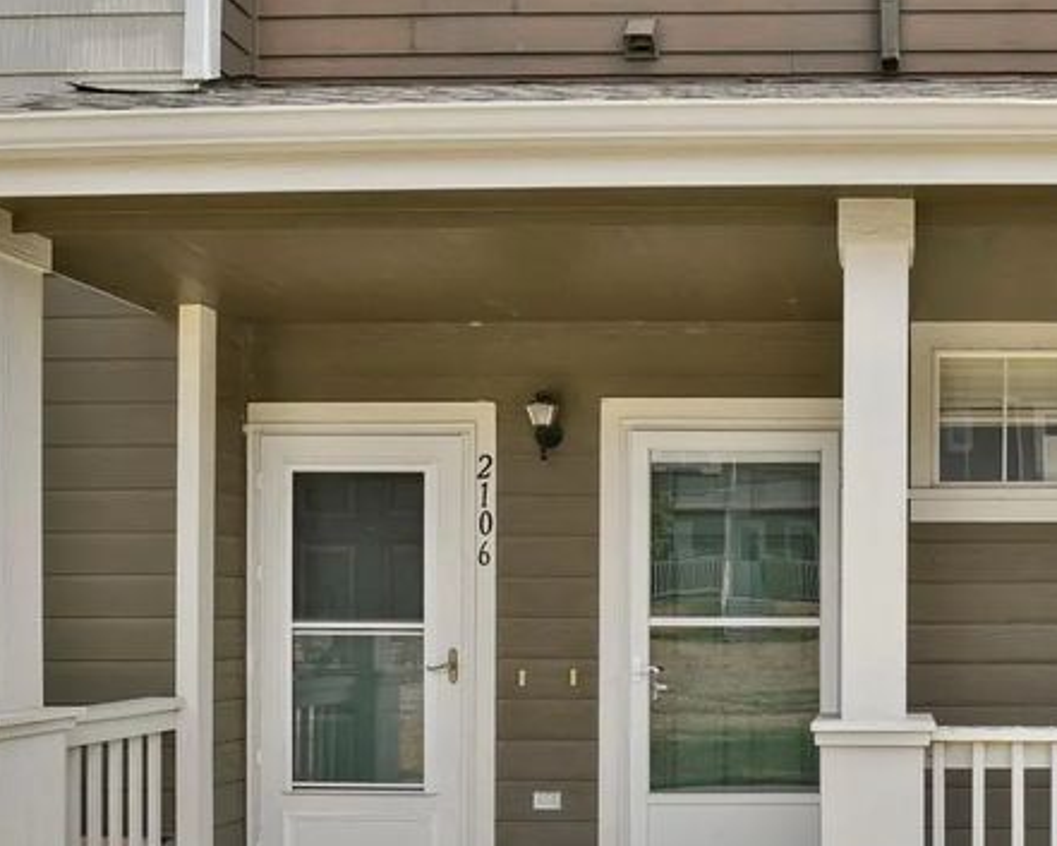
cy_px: 578
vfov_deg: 39.6
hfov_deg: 45.6
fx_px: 1158
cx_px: 896
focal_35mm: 37
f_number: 8
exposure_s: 1/80
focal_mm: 17
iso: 250
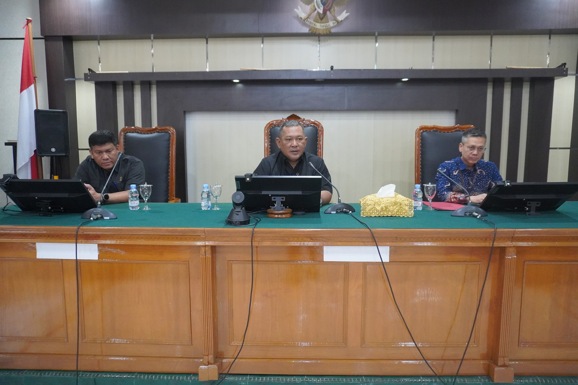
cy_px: 192
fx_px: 385
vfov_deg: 53.1
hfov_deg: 73.7
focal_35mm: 24
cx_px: 289
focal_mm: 16
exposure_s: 1/160
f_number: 4
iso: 4000
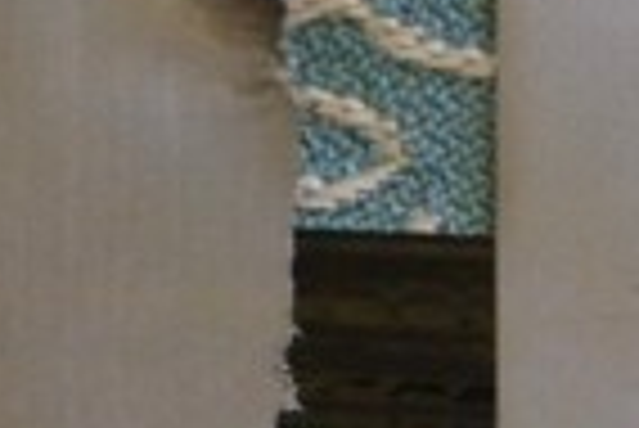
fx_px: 4033
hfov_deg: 9.1
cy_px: 315
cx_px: 256
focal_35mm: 227
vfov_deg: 6.1
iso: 3200
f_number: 4.5
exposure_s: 1/50
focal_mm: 27
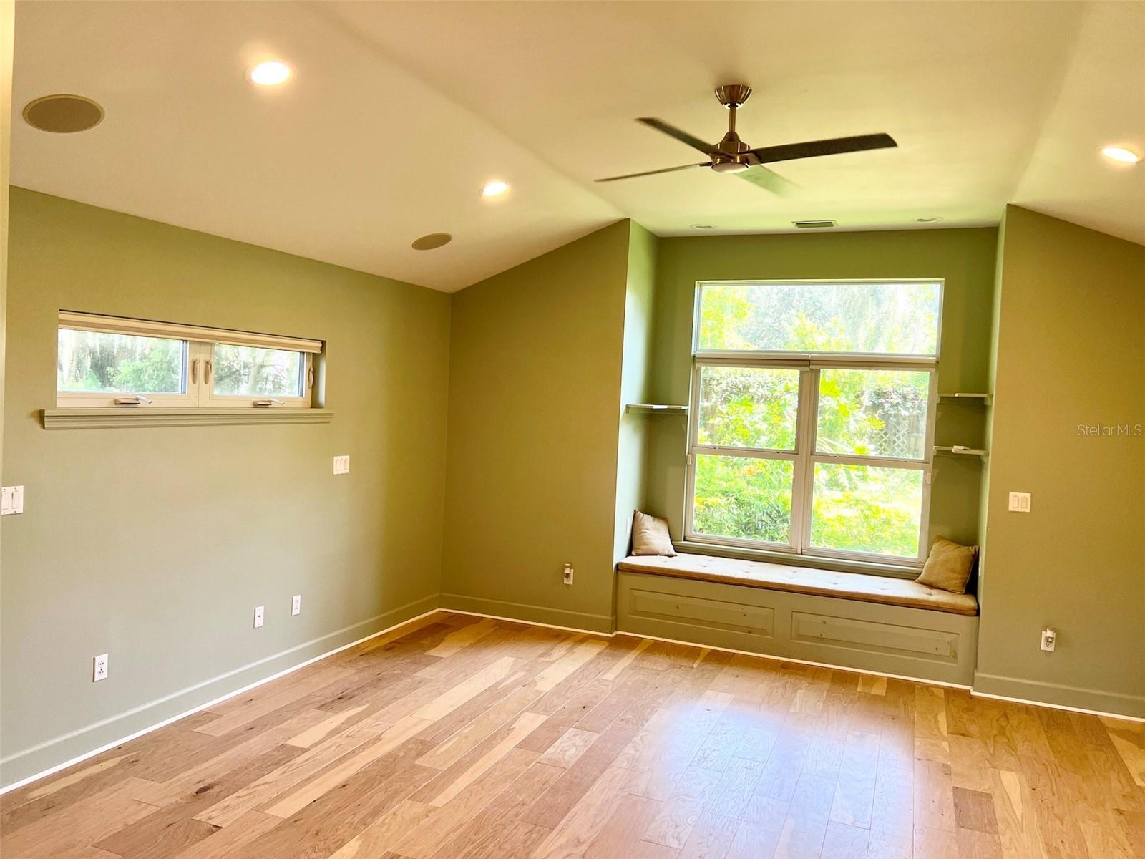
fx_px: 860
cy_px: 430
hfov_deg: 67.3
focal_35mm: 26
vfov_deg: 53.1
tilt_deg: -2.7
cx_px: 572
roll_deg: -2.8
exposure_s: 1/120
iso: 125
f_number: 1.5
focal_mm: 5.7
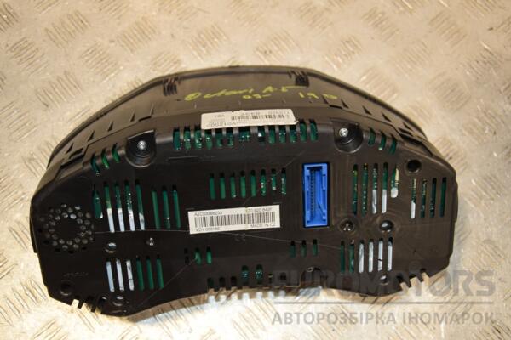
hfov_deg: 43.6
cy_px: 170
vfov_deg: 29.9
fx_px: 639
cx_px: 256
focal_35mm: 45
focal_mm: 30
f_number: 5.6
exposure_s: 1/200
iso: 800
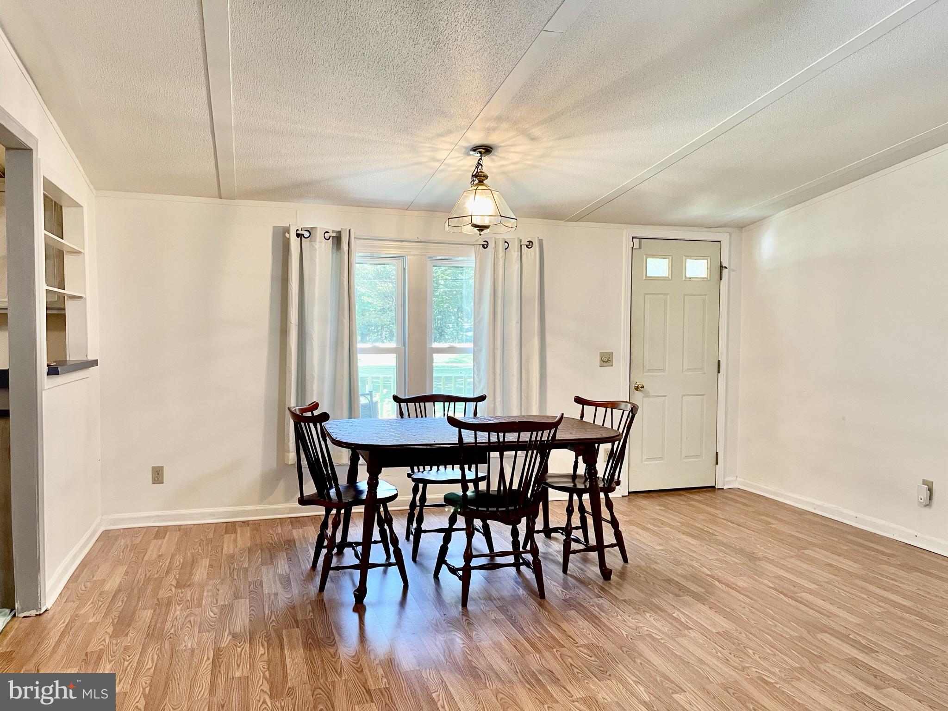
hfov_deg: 67.3
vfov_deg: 53.1
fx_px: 712
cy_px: 356
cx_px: 474
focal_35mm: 26
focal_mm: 5.1
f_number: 1.6
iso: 125
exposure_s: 1/60
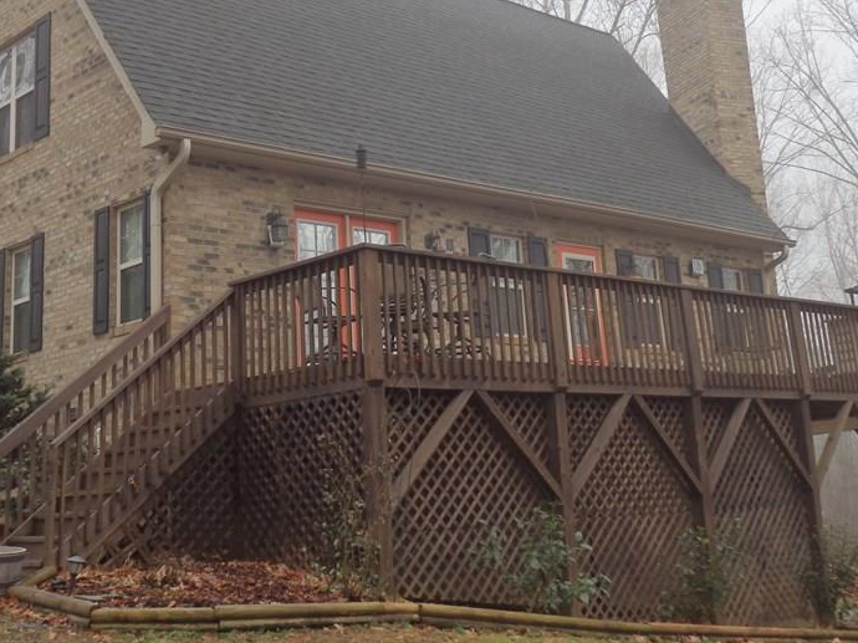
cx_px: 423
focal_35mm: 49
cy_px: 177
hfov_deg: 38.9
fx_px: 1214
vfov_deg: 29.3
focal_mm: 6
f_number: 3.4
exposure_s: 1/125
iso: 100
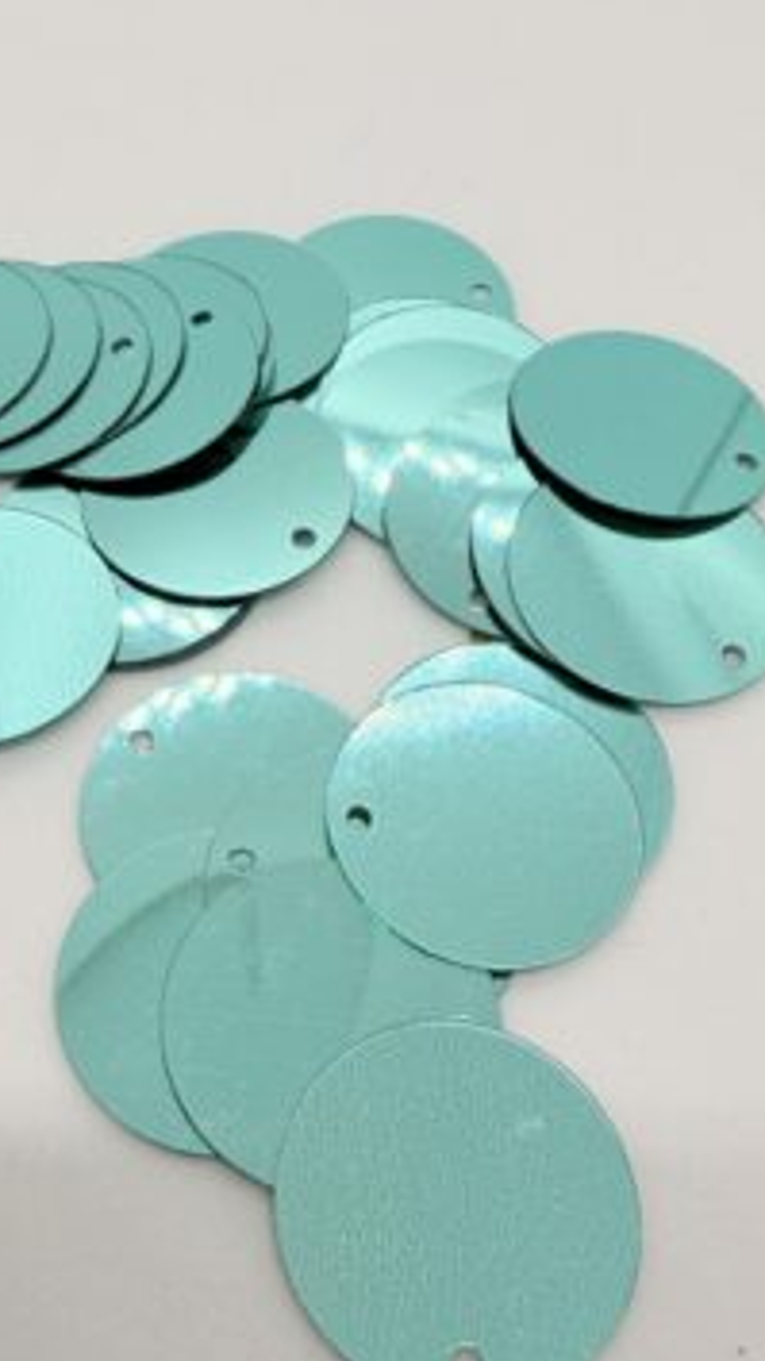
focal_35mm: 32
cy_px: 723
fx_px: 1155
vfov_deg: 61.0
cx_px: 208
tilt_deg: -53.5
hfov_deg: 36.0
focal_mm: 2.22
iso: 40
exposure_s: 1/164
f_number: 2.2
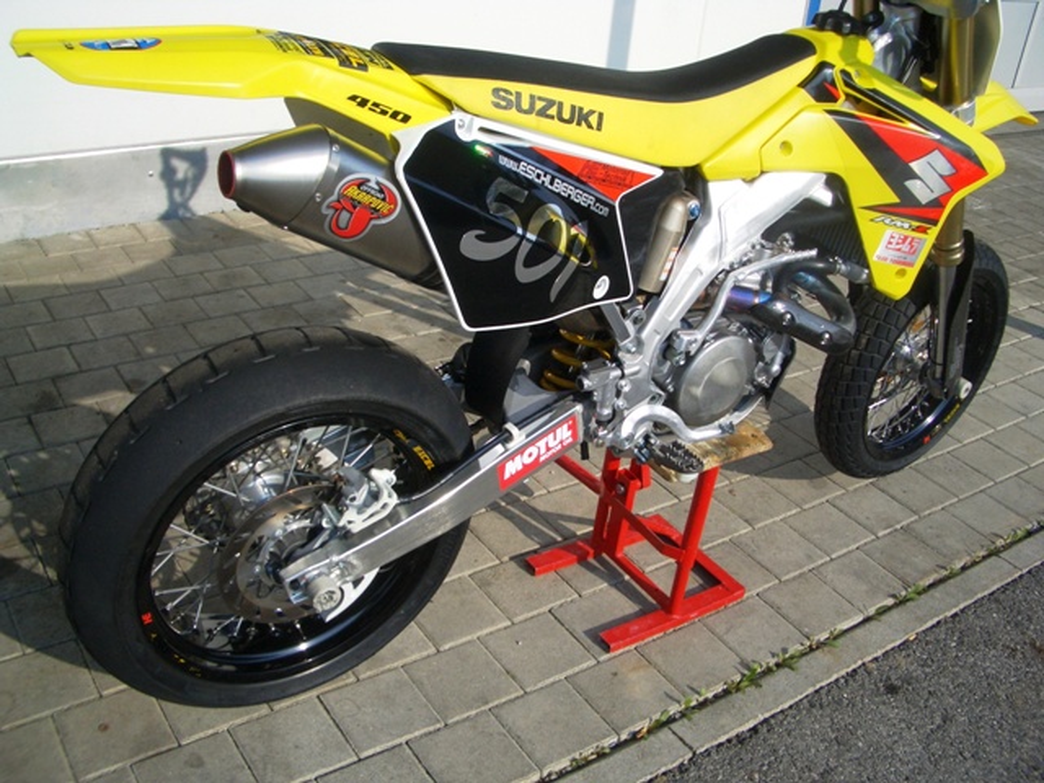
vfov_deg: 40.7
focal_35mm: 35
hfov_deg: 52.6
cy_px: 392
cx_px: 522
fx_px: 1056
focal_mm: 5.8
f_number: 4.3
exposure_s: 1/640
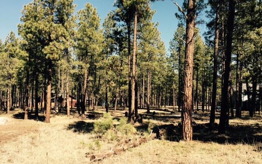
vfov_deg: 40.6
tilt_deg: -0.3
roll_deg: -1.9
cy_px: 91
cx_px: 131
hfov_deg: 61.2
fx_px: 221
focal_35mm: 31
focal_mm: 4.15
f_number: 2.2
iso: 32
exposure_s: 1/964
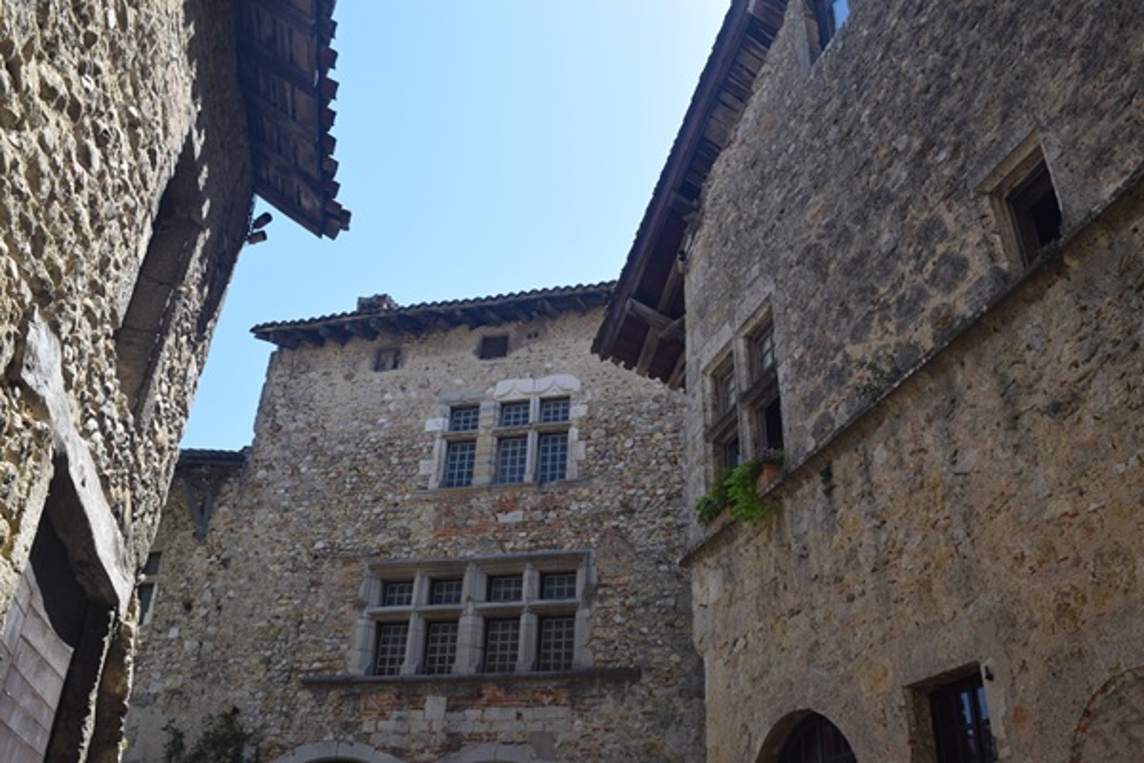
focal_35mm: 30
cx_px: 572
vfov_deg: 43.6
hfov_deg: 61.9
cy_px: 382
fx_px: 953
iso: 200
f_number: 8
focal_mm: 20
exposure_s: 1/250
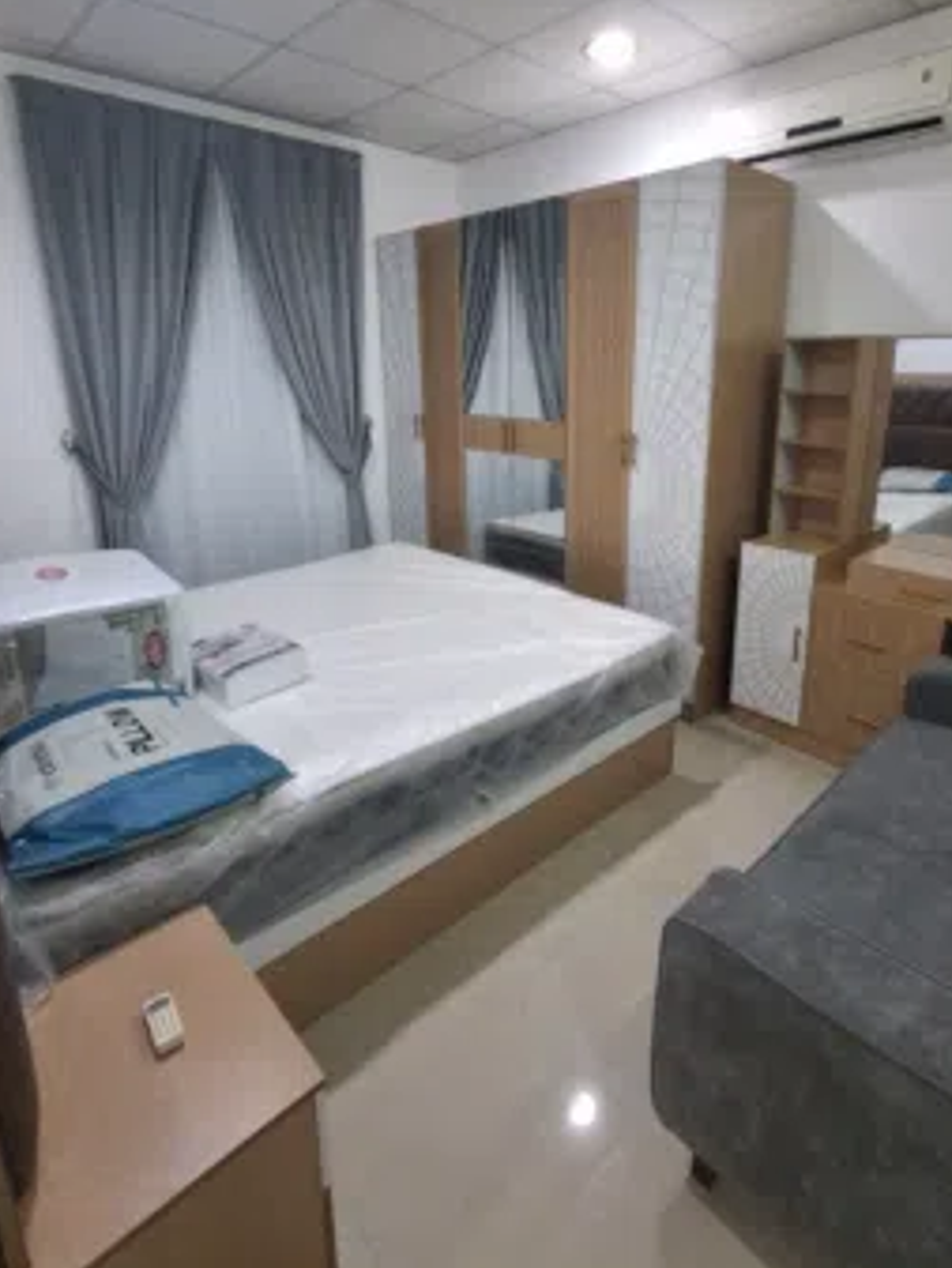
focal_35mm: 19
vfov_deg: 84.0
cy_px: 534
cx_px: 523
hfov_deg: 68.6
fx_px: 696
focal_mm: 1.64
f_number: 2.2
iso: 500
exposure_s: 1/50
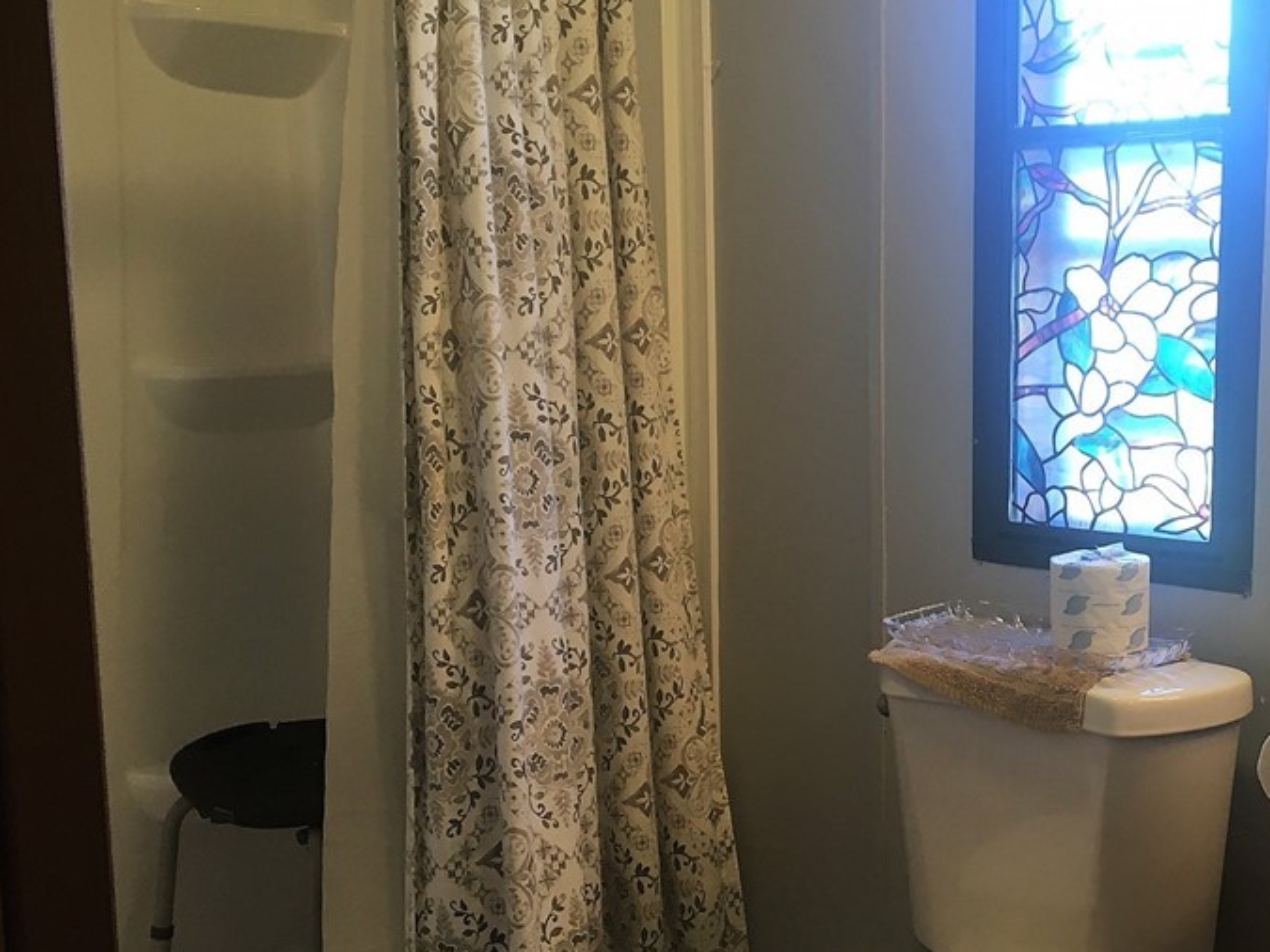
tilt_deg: -8.7
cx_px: 862
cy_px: 519
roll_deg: +0.1
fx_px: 1614
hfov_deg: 42.3
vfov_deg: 32.8
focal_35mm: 44
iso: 50
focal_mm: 4.15
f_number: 2.2
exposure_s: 1/30
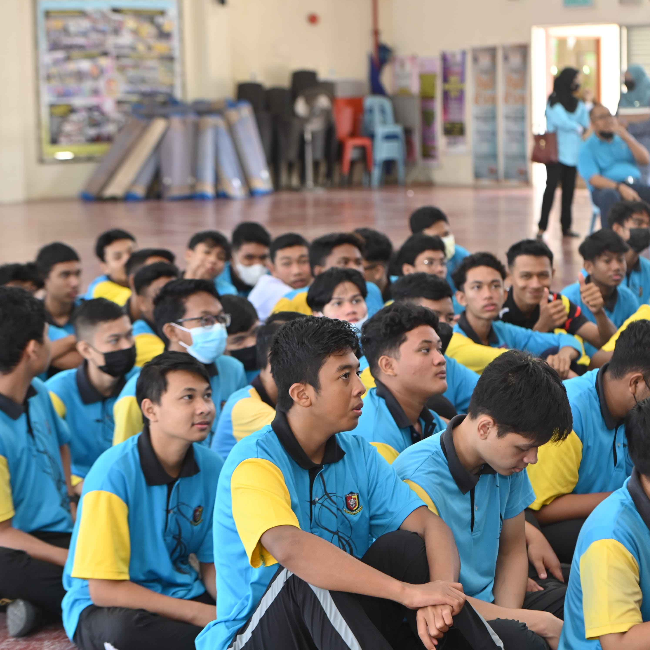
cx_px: 430
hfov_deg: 16.9
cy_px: 324
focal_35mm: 103
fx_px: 2188
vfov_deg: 16.9
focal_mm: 80
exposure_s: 1/100
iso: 640
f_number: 4.5
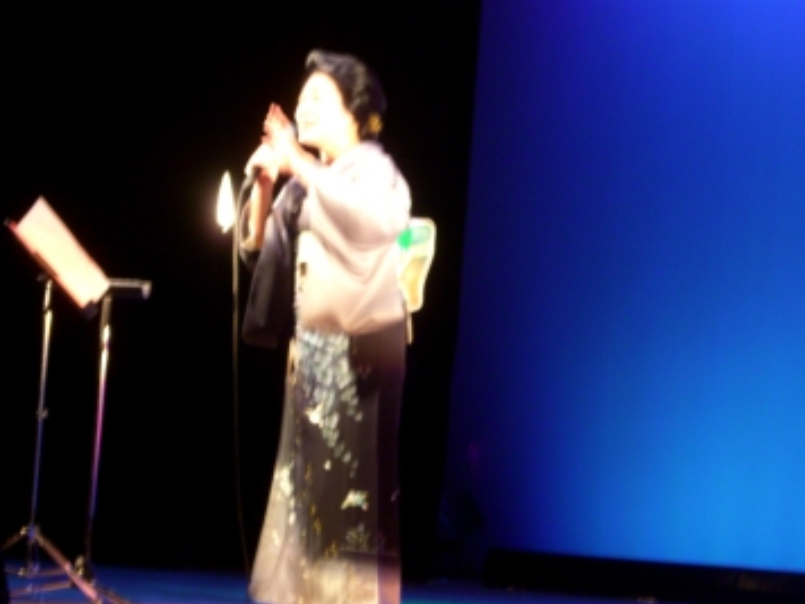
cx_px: 355
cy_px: 335
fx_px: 2977
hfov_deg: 15.4
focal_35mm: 128
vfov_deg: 11.6
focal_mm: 23.7
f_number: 5.4
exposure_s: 1/4
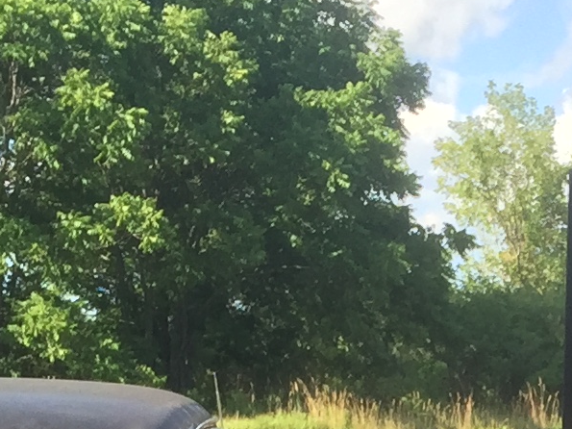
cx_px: 736
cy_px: 1044
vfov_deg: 8.5
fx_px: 2627
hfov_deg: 12.1
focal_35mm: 159
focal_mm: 4.15
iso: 32
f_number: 2.2
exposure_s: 1/520
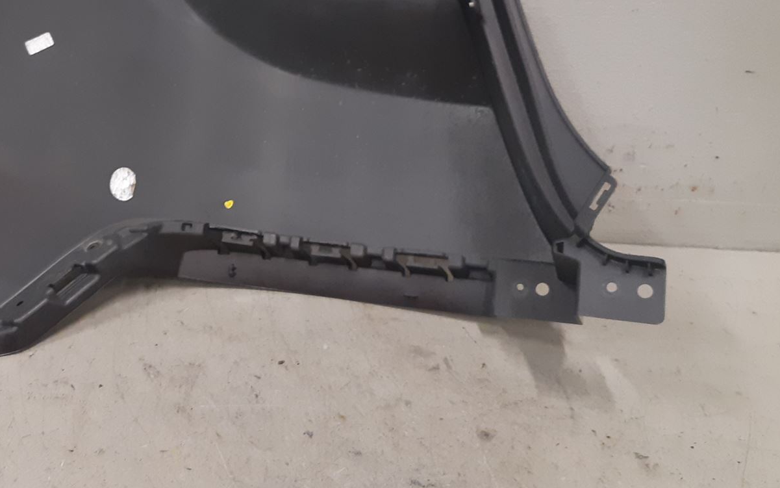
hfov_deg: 41.1
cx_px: 175
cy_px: 83
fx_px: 999
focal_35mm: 47
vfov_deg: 26.8
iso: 200
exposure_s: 1/50
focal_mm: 3.93
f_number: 1.7
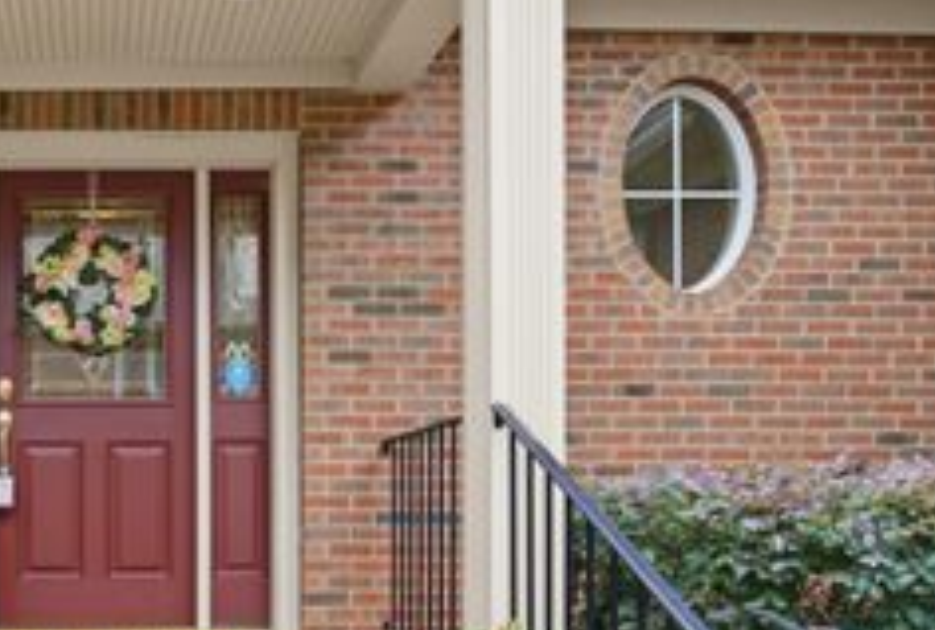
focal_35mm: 36
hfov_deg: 47.4
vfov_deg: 36.0
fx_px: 938
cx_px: 87
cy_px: 495
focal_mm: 17
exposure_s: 1/30
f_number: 7.1
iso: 200
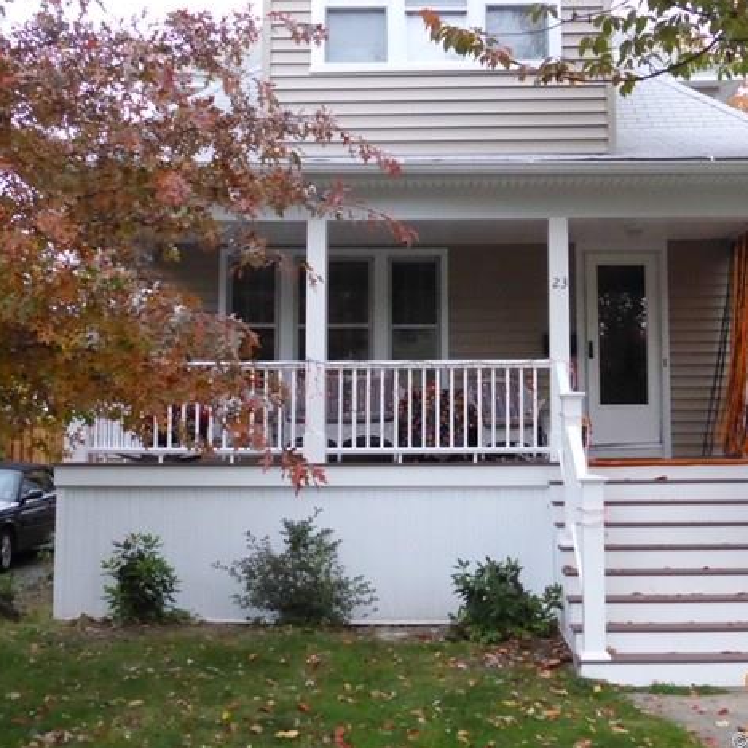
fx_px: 1002
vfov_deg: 40.9
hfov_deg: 40.8
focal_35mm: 41
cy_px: 373
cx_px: 445
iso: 1600
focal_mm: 6.1
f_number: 3.7
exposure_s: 1/500
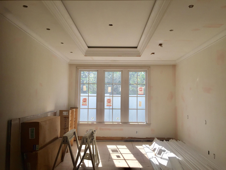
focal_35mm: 29
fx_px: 189
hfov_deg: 61.7
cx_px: 113
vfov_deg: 48.2
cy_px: 85
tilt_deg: +3.8
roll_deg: -1.4
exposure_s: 1/807
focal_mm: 4.15
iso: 32
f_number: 2.2
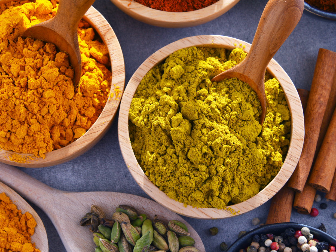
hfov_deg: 14.8
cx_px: 163
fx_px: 1291
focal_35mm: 133
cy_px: 125
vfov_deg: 11.2
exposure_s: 1/125
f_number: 13
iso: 100
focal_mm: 122
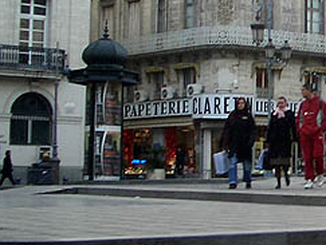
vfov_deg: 12.9
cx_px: 432
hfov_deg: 16.1
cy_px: 67
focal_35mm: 115
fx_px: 1085
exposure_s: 1/125
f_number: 2.6
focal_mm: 5.8
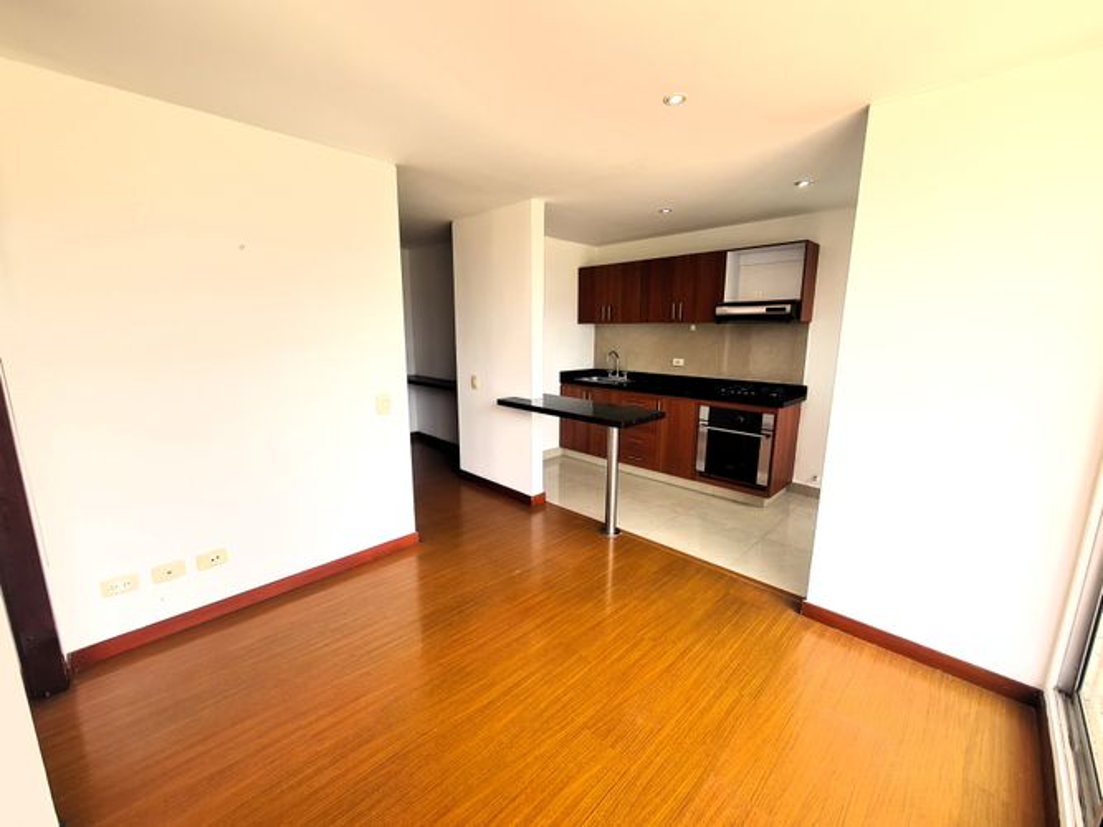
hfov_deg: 106.2
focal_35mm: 13
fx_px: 414
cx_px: 552
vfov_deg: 89.9
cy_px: 414
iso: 50
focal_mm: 2.2
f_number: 2.2
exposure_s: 1/213
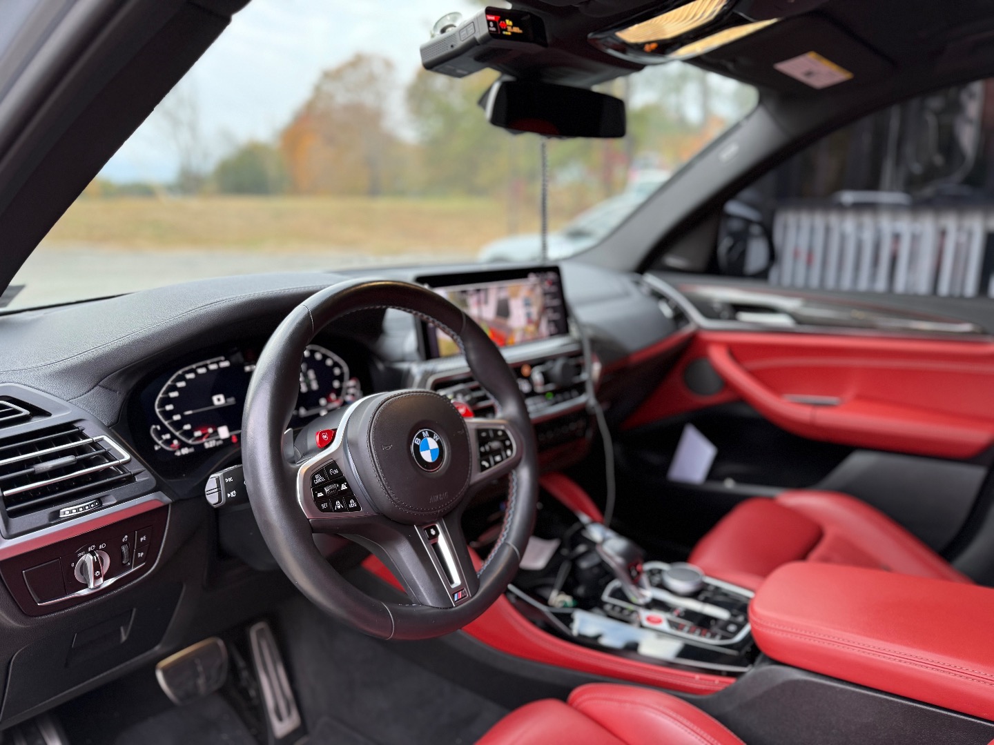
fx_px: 689
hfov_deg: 71.6
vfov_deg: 56.8
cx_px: 497
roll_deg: +0.3
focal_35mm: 24
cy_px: 372
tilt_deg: -12.6
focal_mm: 6.76
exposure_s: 1/121
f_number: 1.78
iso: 200
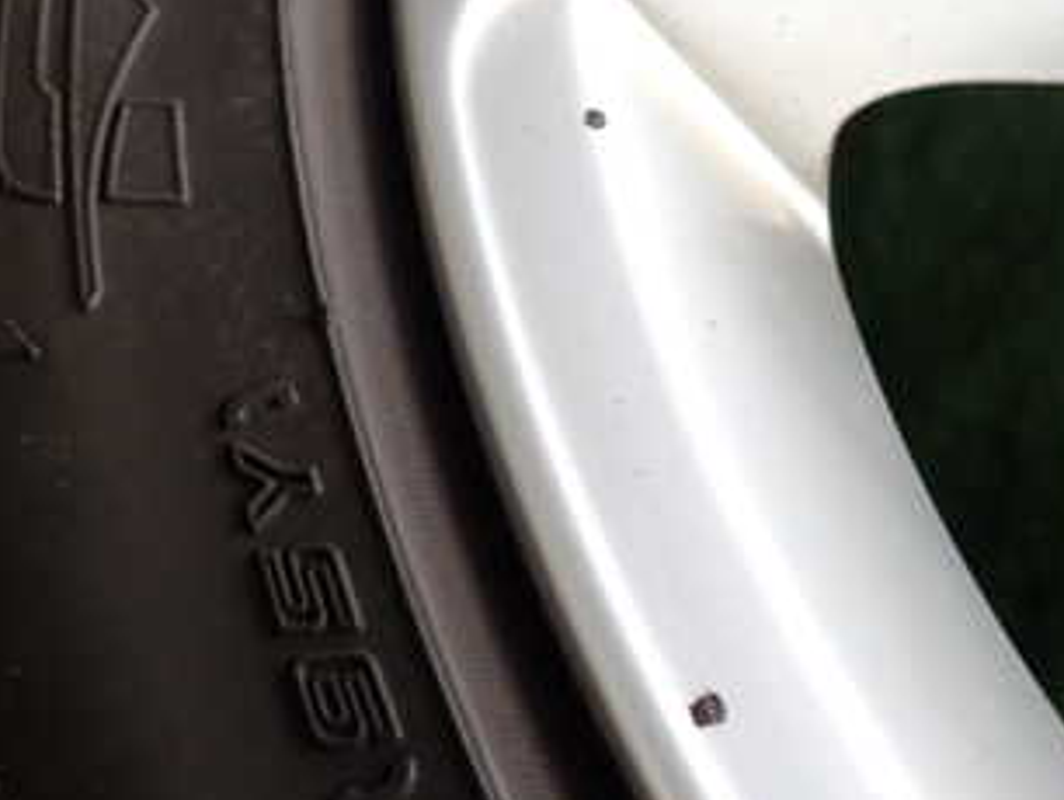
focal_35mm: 49
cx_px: 702
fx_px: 1507
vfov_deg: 29.7
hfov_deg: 38.5
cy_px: 435
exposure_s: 1/125
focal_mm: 4.5
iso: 125
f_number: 2
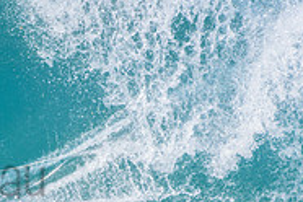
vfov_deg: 0.6
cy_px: 159
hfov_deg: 0.9
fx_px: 19668
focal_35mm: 2337
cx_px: -127
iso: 400
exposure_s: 1/2000
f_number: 5.6
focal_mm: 500
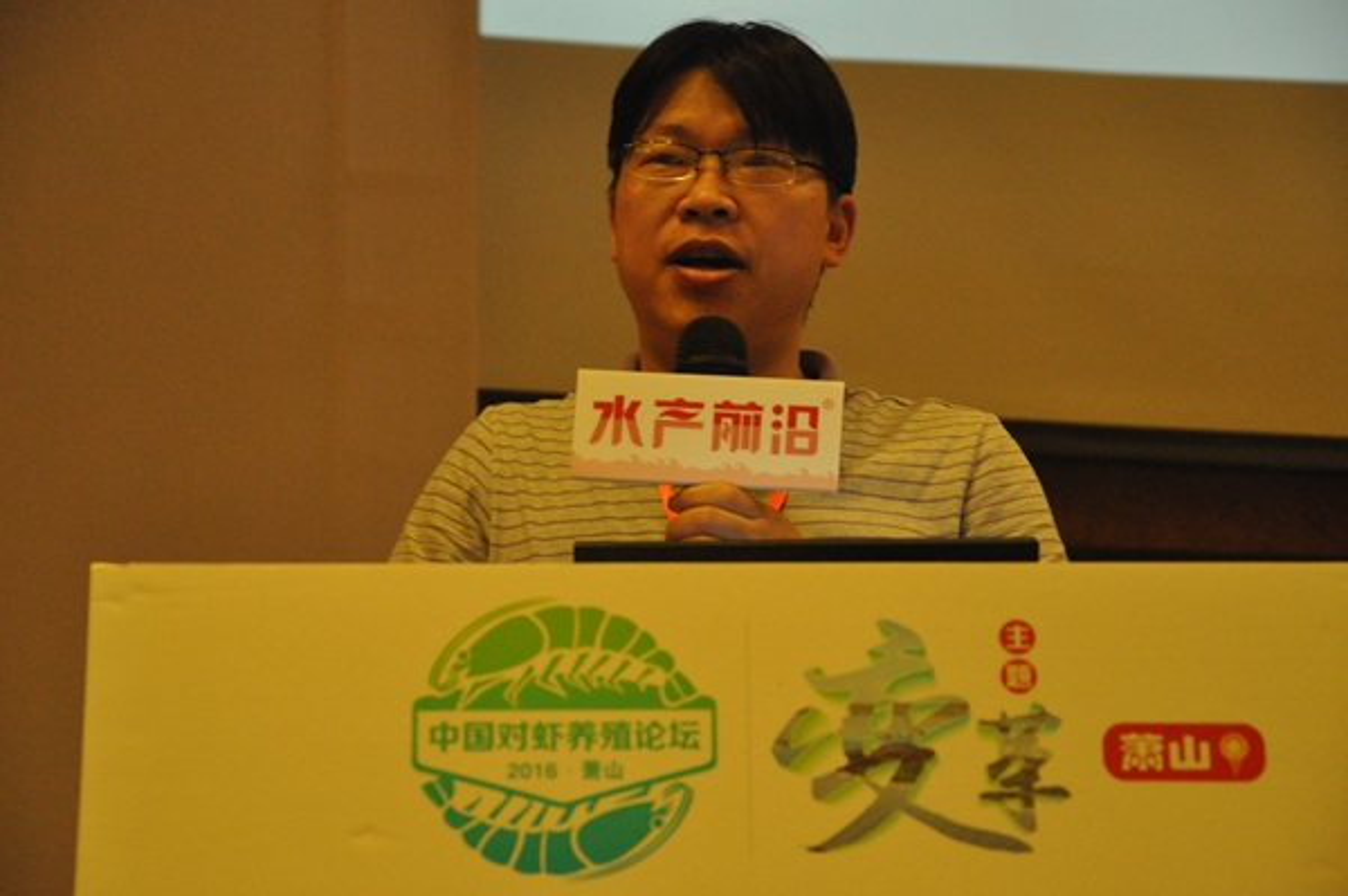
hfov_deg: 17.1
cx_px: 674
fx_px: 4490
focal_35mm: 120
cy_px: 448
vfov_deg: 11.4
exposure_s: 1/30
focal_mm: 80
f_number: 5.3
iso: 3200
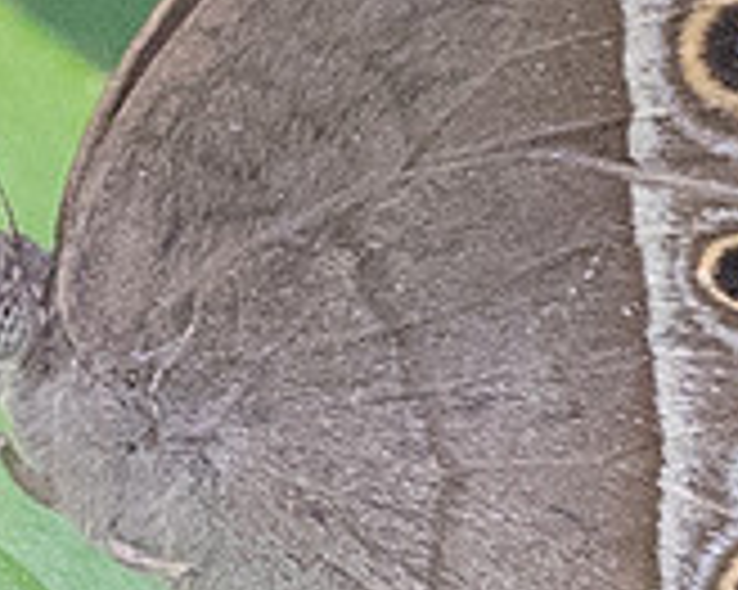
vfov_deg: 0.4
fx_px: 75812
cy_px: 194
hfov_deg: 0.6
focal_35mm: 3473
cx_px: 736
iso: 800
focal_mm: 150
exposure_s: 1/320
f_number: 5
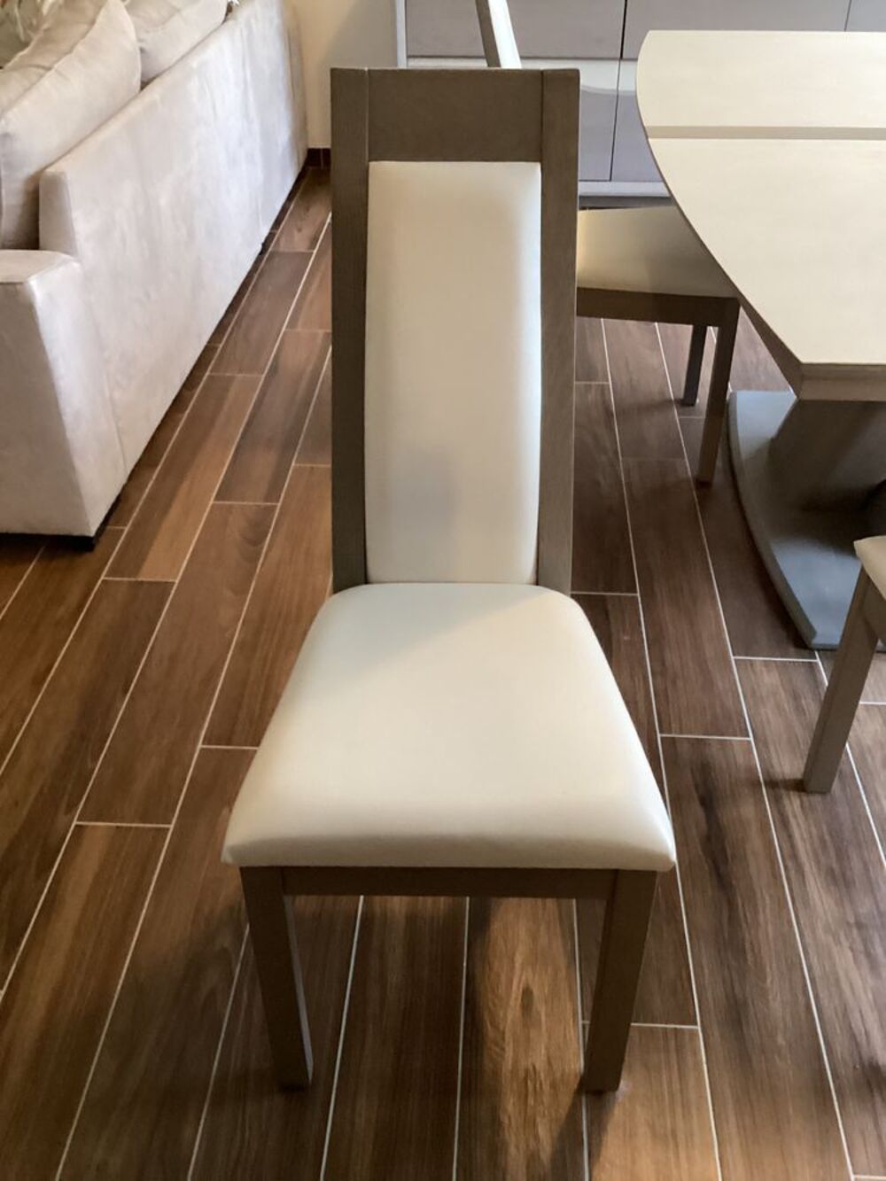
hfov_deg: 45.4
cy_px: 590
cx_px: 443
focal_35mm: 31
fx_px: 1058
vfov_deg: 58.3
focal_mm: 3.3
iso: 400
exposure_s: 1/40
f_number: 2.4
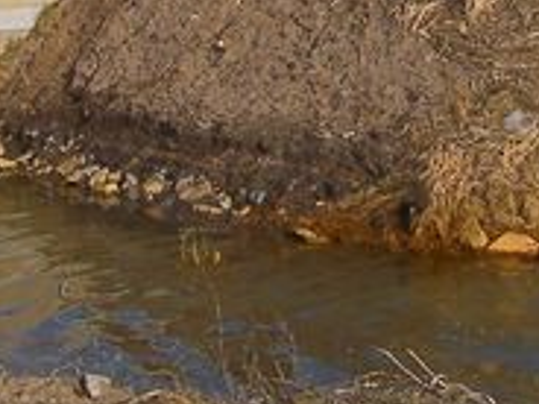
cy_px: -88
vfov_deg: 8.9
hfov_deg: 12.0
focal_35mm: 165
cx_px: 270
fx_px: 2569
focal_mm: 6.8
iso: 50
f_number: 4.5
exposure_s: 1/420
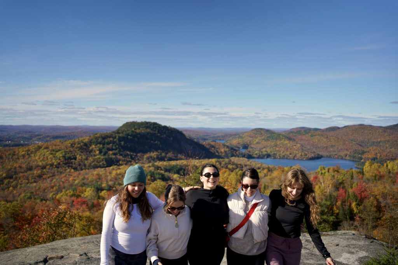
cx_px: 199
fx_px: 387
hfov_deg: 54.4
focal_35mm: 35
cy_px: 132
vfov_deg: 37.9
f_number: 2.8
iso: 400
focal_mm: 35
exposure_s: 1/8000
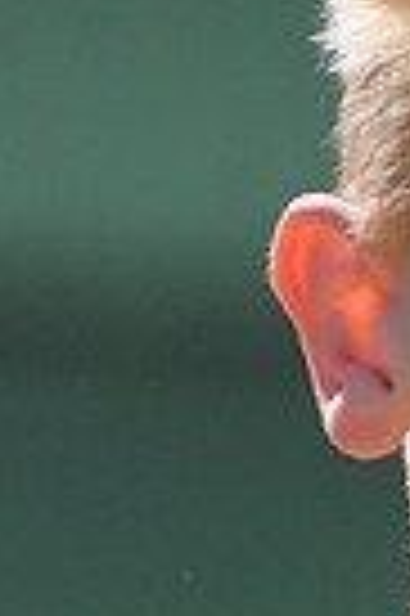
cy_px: 971
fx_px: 23907
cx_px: 822
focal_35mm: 1396
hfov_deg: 1.0
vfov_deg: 1.5
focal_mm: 220
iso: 640
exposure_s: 1/2500
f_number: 4
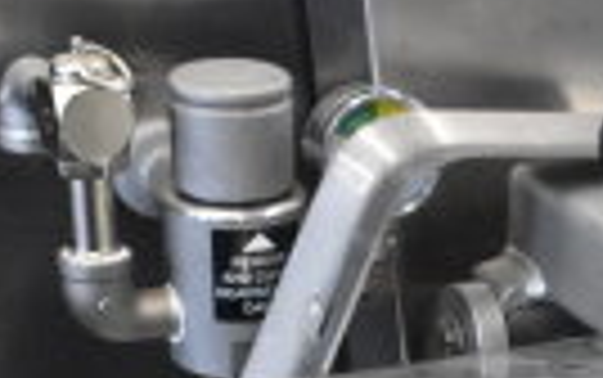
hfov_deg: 13.1
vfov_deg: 8.2
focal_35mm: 153
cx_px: 846
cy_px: 772
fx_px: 2516
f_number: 7.1
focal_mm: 22
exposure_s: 1/160
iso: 6400
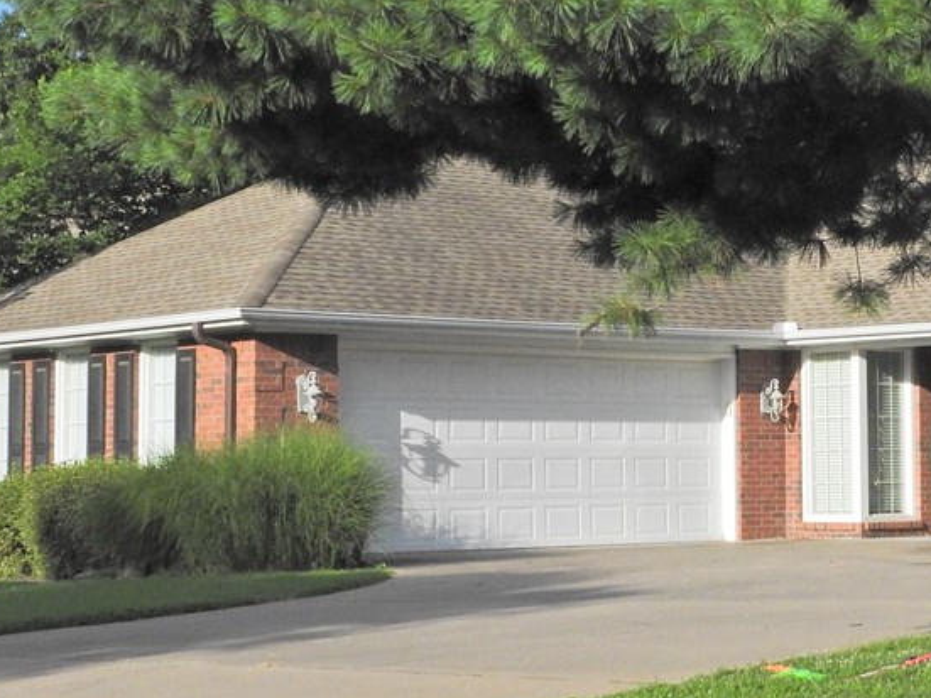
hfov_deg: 20.8
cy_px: 282
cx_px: 762
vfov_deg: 15.9
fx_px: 2501
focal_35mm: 93
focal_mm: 9
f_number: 6.3
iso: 400
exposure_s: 1/1600
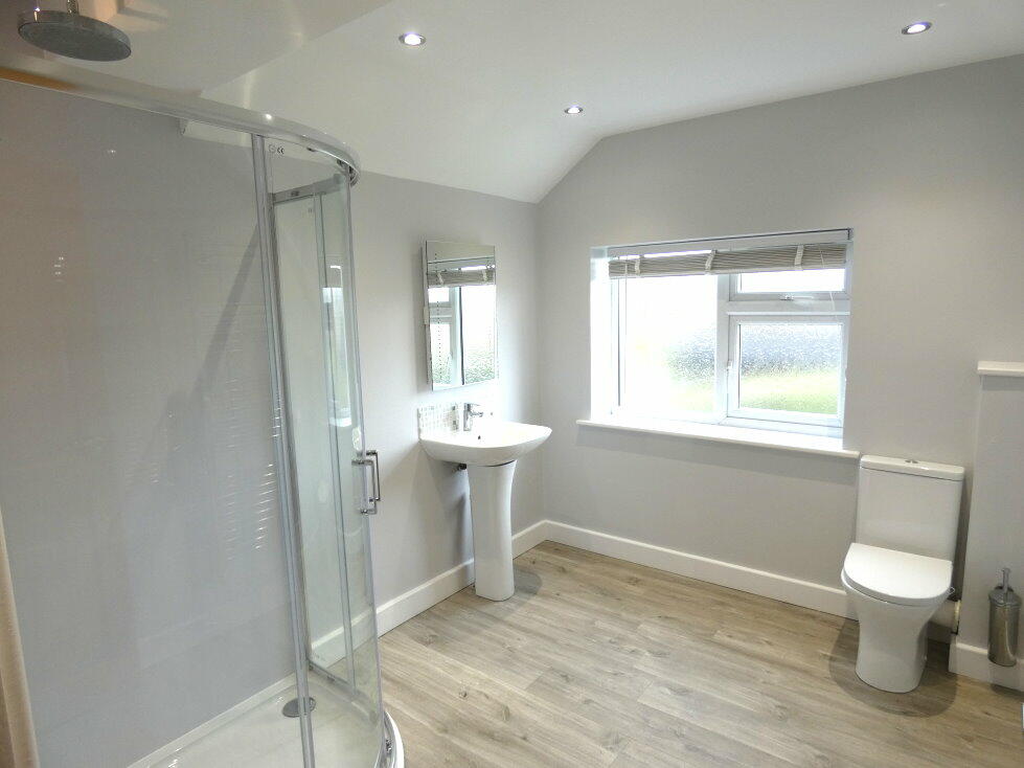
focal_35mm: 20
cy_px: 384
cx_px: 512
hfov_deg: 81.8
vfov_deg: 66.0
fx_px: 592
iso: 125
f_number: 2.8
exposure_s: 1/60
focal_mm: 3.6
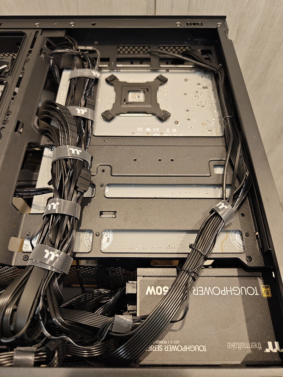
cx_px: 142
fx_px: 251
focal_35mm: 23
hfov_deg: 58.9
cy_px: 188
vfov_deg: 73.9
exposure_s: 1/60
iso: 486
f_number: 1.75
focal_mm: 8.67
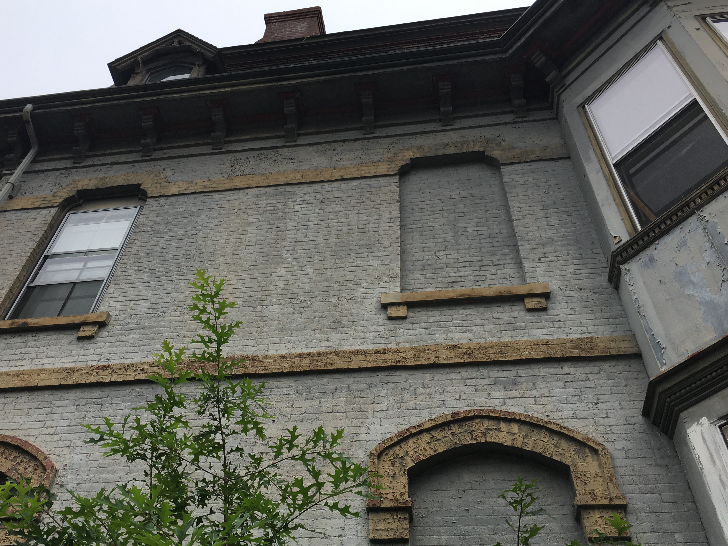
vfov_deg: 42.9
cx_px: 322
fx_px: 694
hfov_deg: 55.2
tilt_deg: +48.9
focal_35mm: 33
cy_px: 274
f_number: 2.2
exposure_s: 1/1350
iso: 25
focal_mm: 4.15
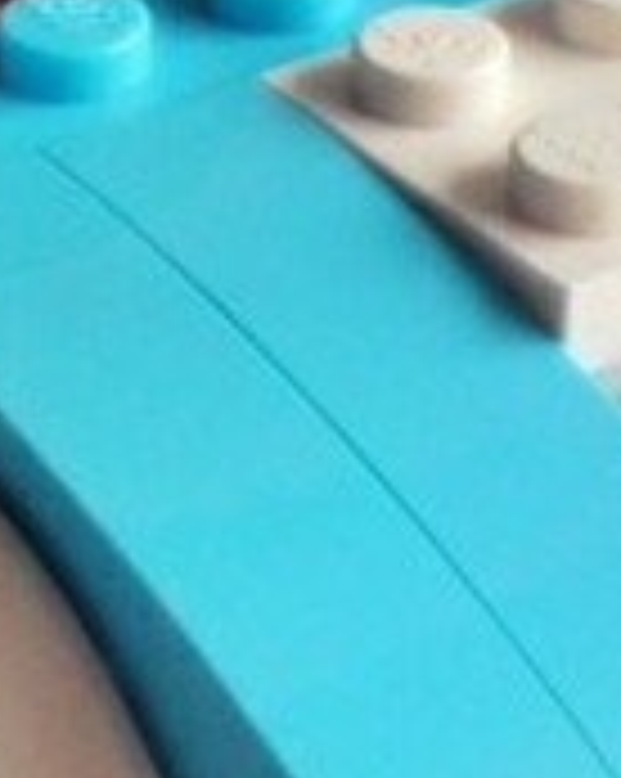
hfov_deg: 8.2
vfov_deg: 10.3
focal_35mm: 188
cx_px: 302
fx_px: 4327
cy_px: 358
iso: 125
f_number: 3.9
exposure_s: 1/40
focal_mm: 6.61
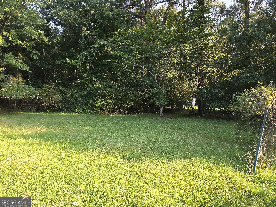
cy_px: 104
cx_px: 138
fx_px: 183
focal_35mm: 23
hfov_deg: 73.9
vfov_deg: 58.9
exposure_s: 1/120
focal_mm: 6.5
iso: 12
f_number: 1.4
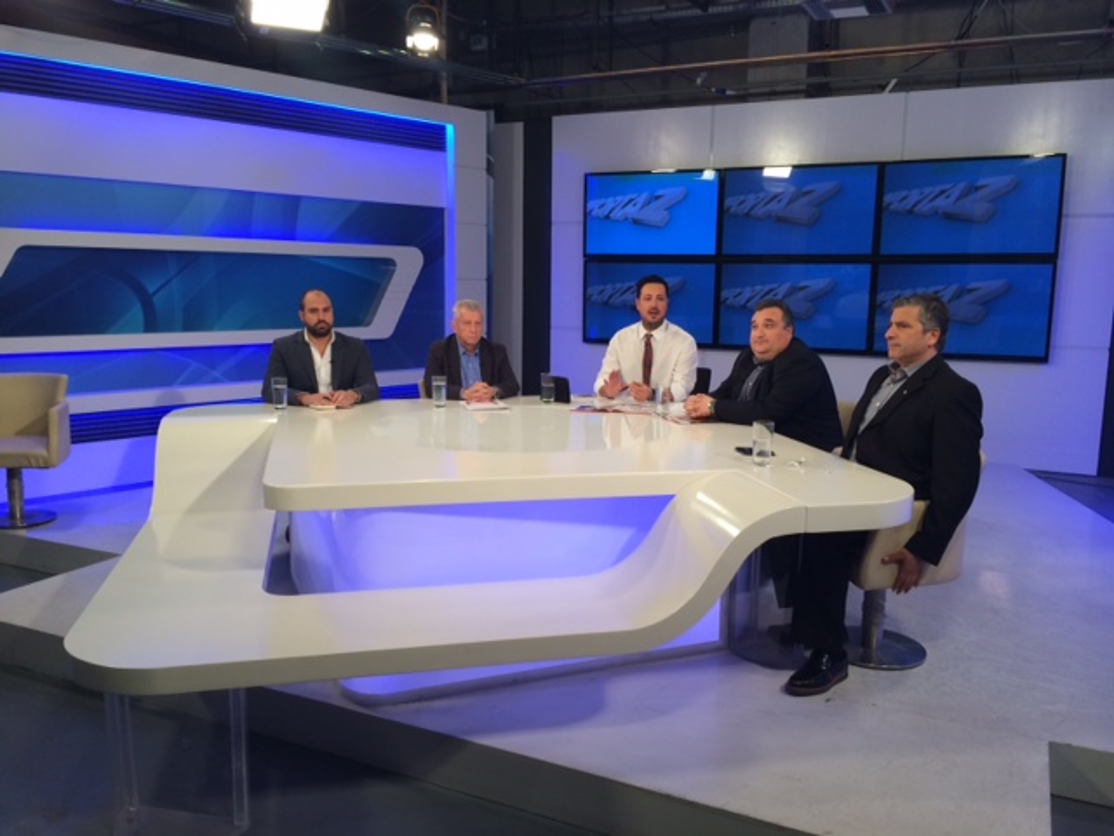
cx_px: 557
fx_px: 965
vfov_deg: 46.8
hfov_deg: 60.0
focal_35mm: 30
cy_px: 418
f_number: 2.2
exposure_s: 1/40
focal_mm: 4.12
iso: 40
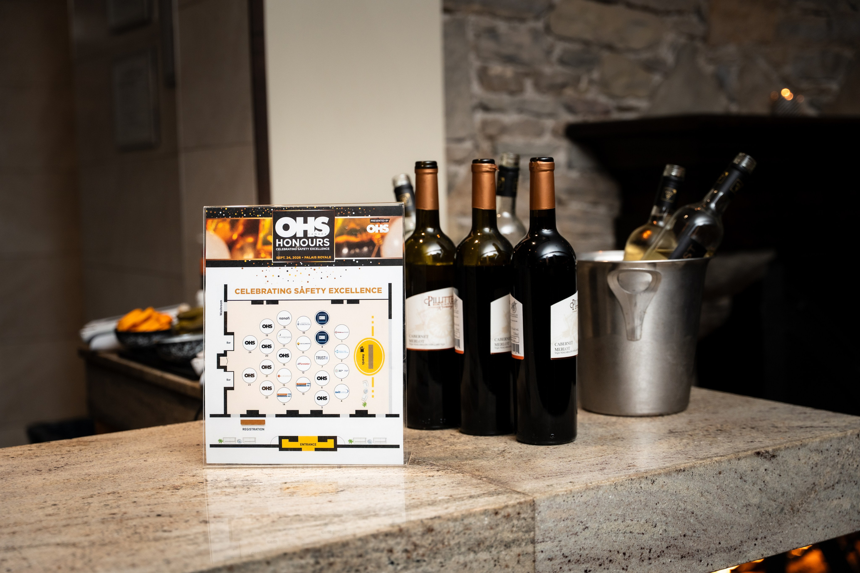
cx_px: 430
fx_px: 1192
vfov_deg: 27.0
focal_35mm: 50
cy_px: 286
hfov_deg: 39.7
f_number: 2.8
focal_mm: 49.5
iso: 640
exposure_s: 1/160
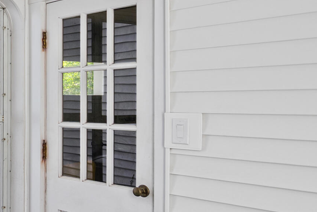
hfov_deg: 26.6
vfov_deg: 24.2
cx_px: -148
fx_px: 493
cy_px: 96
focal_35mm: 56
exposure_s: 1/20
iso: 160
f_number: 4
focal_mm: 16
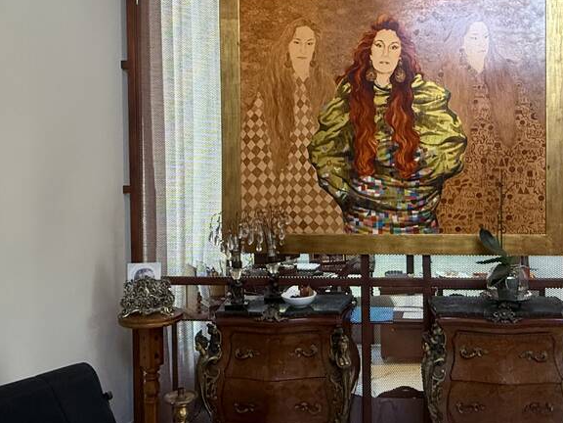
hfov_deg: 52.0
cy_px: 190
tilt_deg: +0.4
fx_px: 569
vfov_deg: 40.7
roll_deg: +0.5
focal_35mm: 35
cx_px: 358
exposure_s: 1/120
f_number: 2.2
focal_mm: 2.22
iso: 250
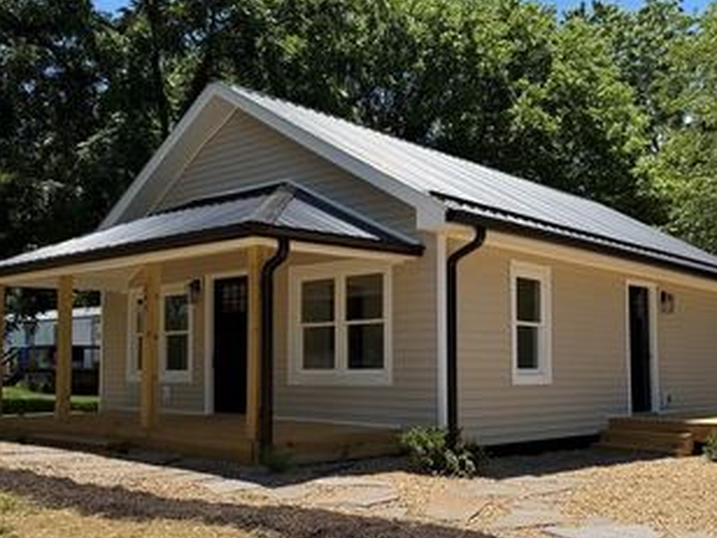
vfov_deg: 36.7
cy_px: 320
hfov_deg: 47.9
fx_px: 808
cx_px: 356
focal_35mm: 39
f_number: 1.78
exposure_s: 1/3145
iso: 80
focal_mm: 6.76
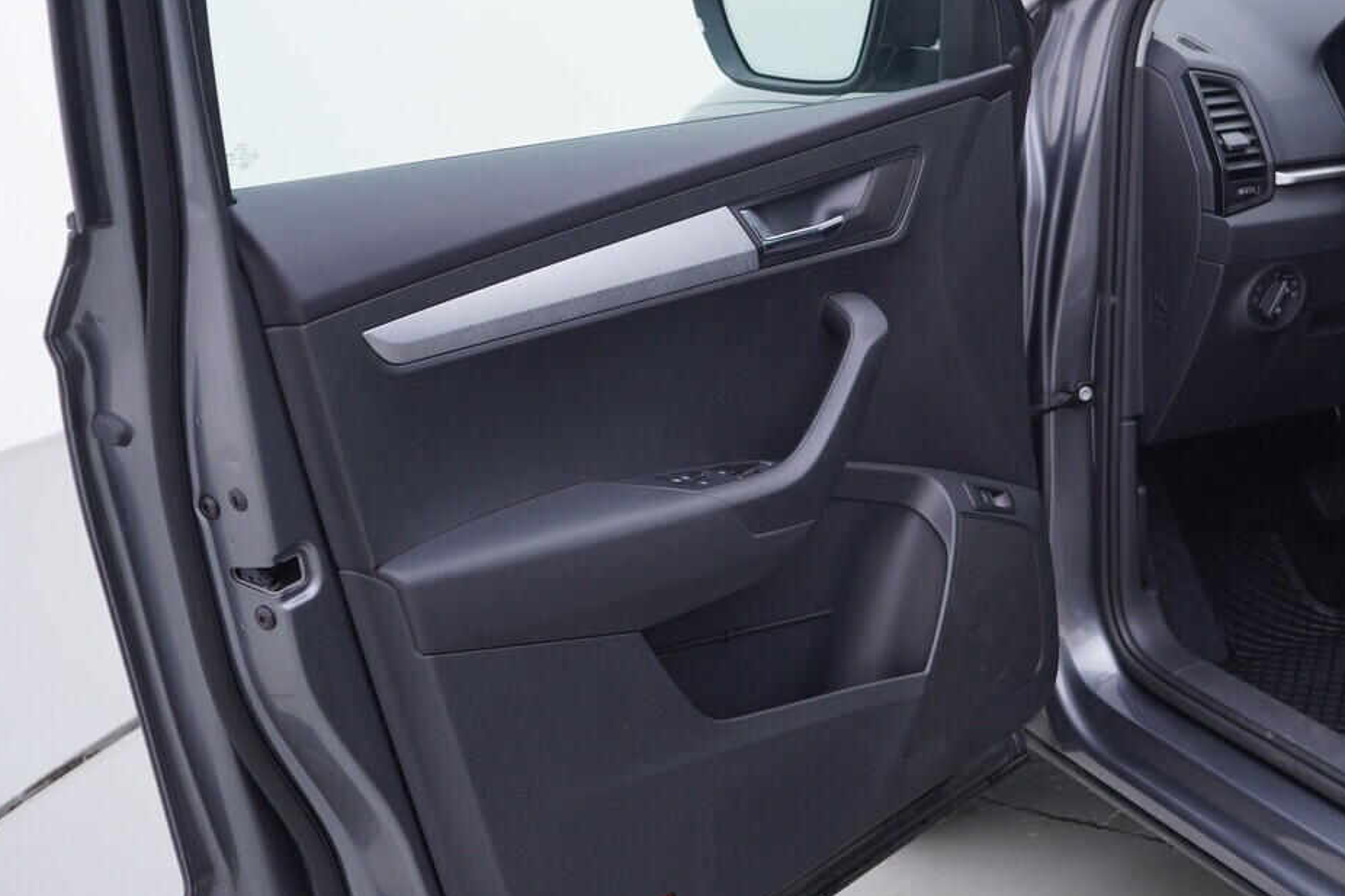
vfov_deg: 24.1
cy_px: 299
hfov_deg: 34.8
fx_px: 2092
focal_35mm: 56
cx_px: 1015
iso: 125
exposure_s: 1/50
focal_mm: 24
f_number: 3.2
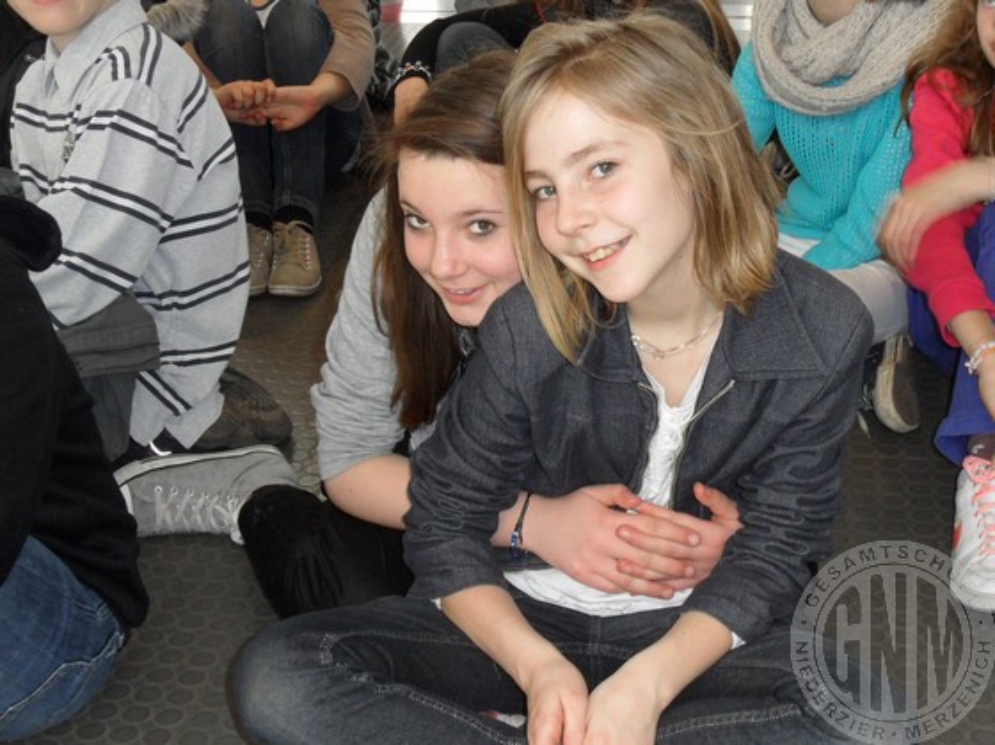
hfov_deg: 46.8
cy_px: 372
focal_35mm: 40
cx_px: 498
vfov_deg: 35.9
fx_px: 1149
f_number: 3.6
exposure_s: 1/45
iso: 200
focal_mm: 6.5
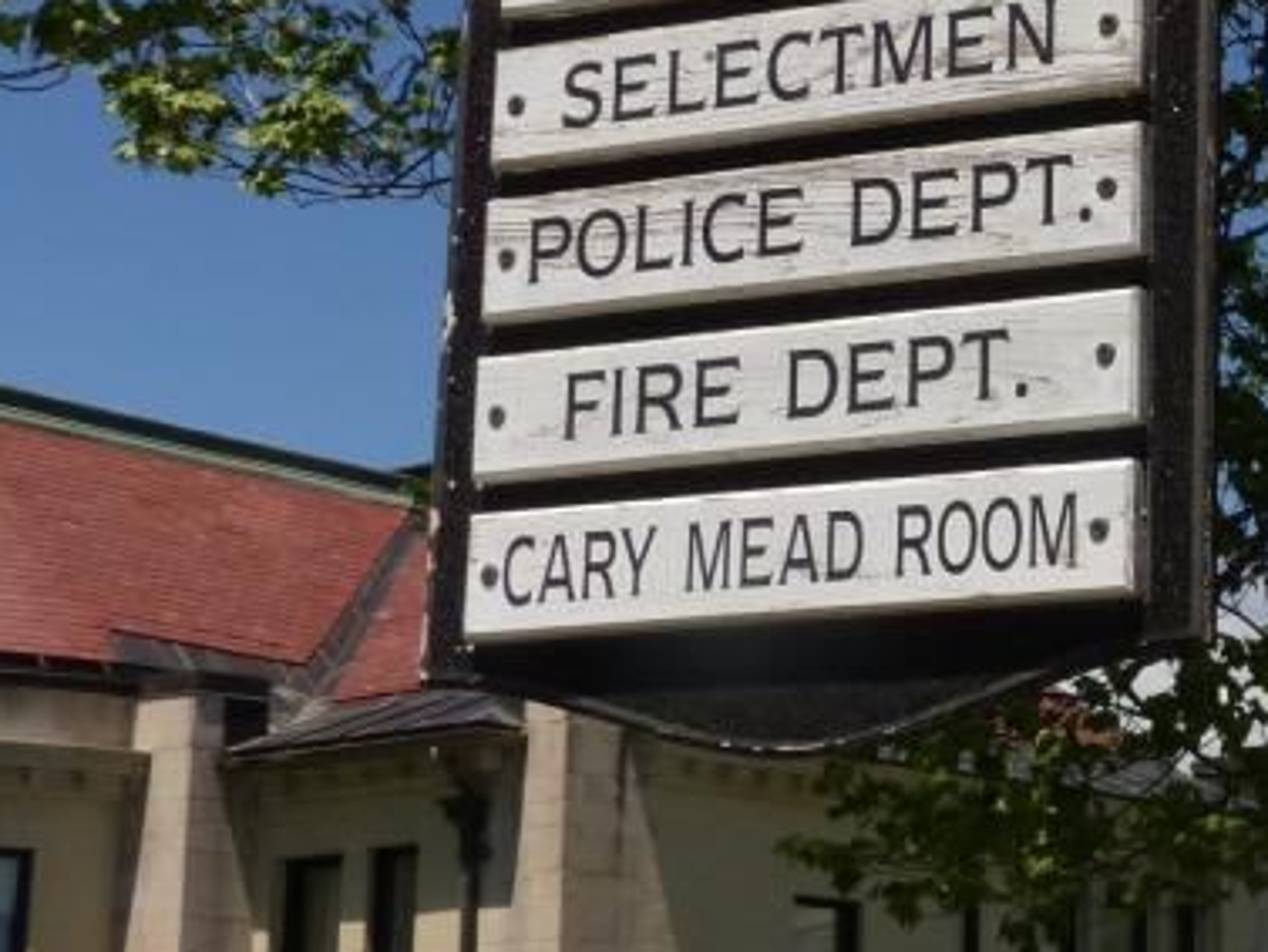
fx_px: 3884
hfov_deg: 18.0
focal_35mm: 106
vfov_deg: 13.9
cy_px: 262
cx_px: 1308
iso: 200
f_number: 5
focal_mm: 7
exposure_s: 1/1600
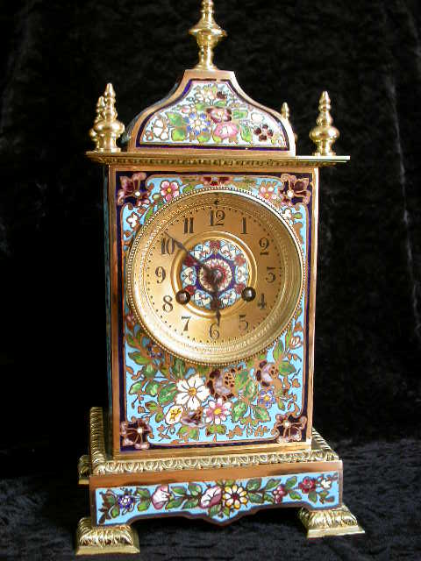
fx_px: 616
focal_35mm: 38
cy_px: 280
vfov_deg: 49.0
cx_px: 210
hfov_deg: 37.7
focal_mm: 9.6
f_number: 2.8
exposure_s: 1/19.3
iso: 100
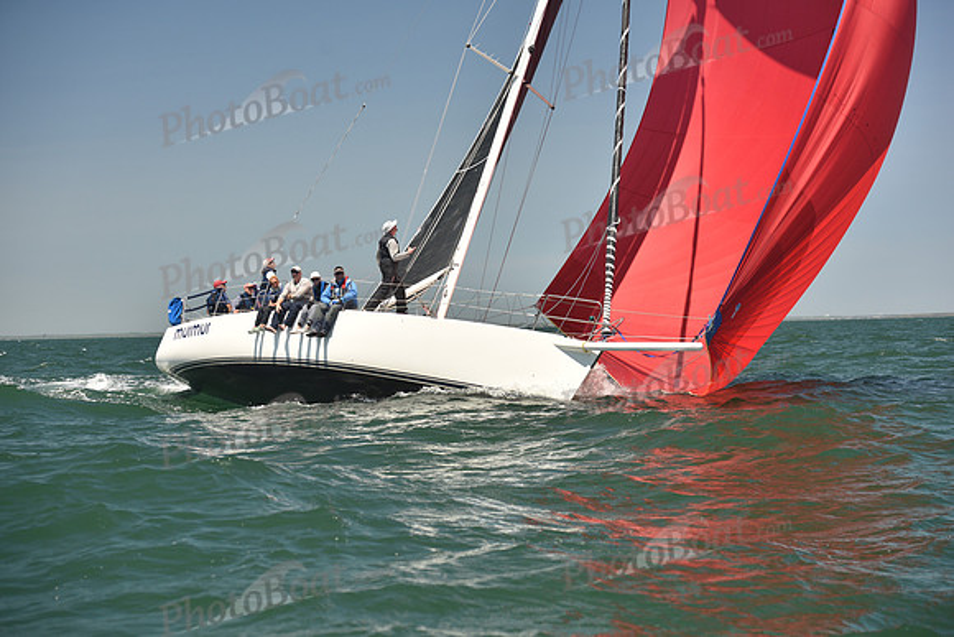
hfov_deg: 28.8
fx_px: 1855
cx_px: 477
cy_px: 318
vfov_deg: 19.5
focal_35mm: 70
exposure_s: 1/800
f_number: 4.5
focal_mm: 70
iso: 250
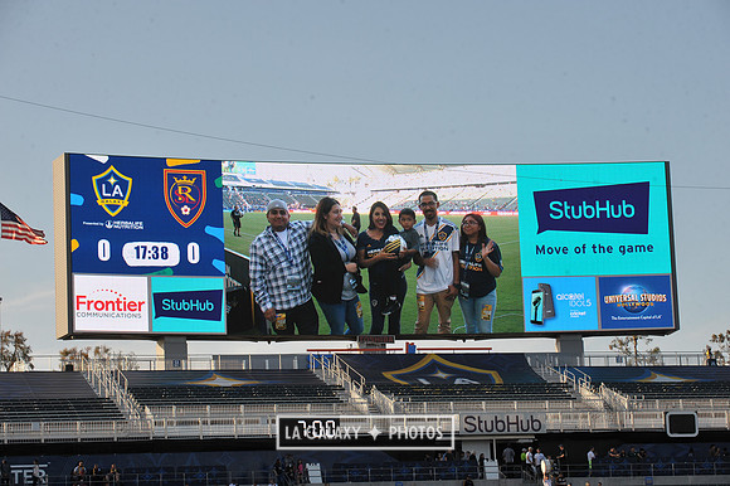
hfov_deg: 17.7
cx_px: 365
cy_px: 243
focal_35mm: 116
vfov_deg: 11.8
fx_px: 2351
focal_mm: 116
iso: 400
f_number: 11
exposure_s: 1/500
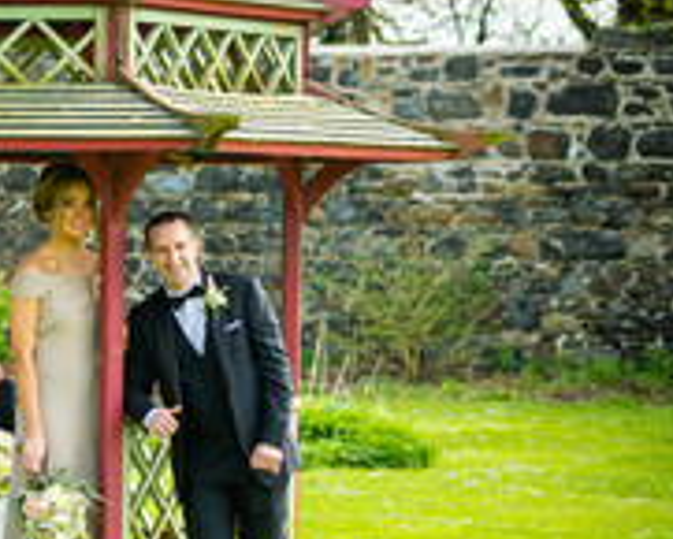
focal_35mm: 178
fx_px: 3547
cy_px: 369
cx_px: -172
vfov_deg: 8.7
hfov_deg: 10.6
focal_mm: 70
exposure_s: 1/1000
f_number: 2.8
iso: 250
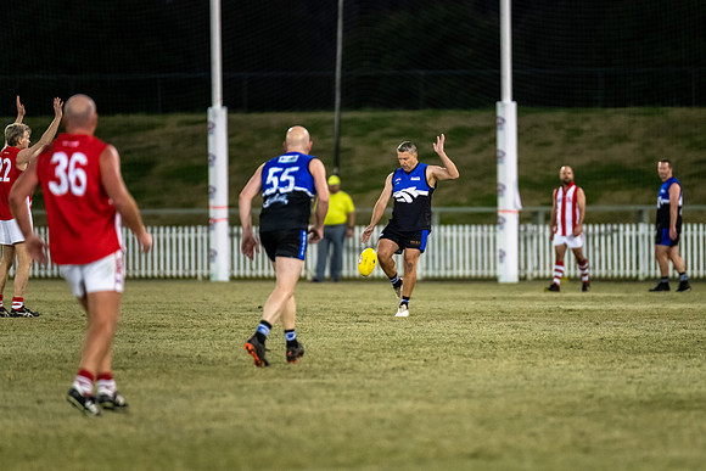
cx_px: 410
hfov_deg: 5.8
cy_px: 224
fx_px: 6975
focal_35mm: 356
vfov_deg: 3.9
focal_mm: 300
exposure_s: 1/1250
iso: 4500
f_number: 2.8
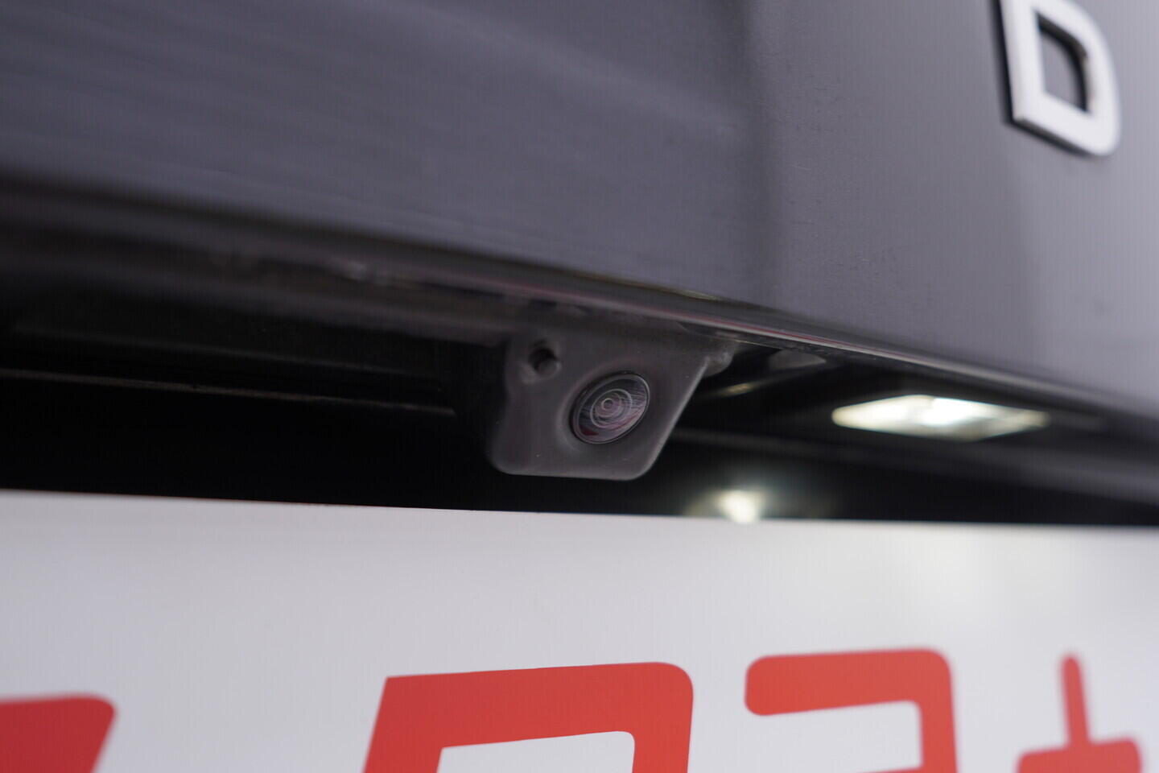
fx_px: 1159
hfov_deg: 53.1
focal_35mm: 36
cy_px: 386
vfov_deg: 36.9
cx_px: 580
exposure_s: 1/50
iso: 125
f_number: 3.2
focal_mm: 24
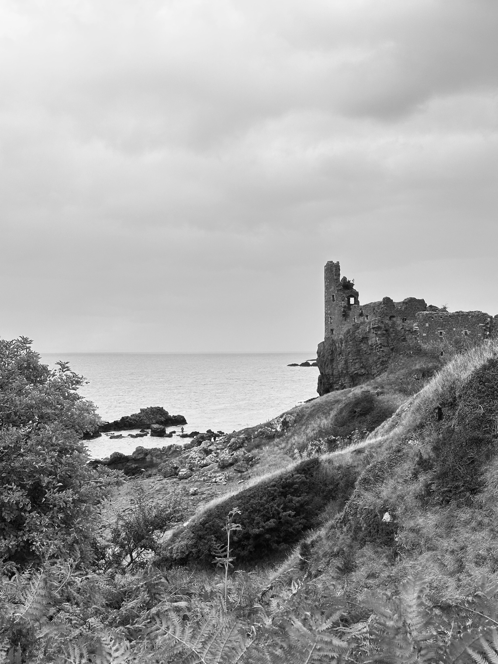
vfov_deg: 39.7
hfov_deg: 30.3
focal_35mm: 48
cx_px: 249
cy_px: 332
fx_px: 921
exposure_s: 1/2028
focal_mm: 6.86
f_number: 1.78
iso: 64
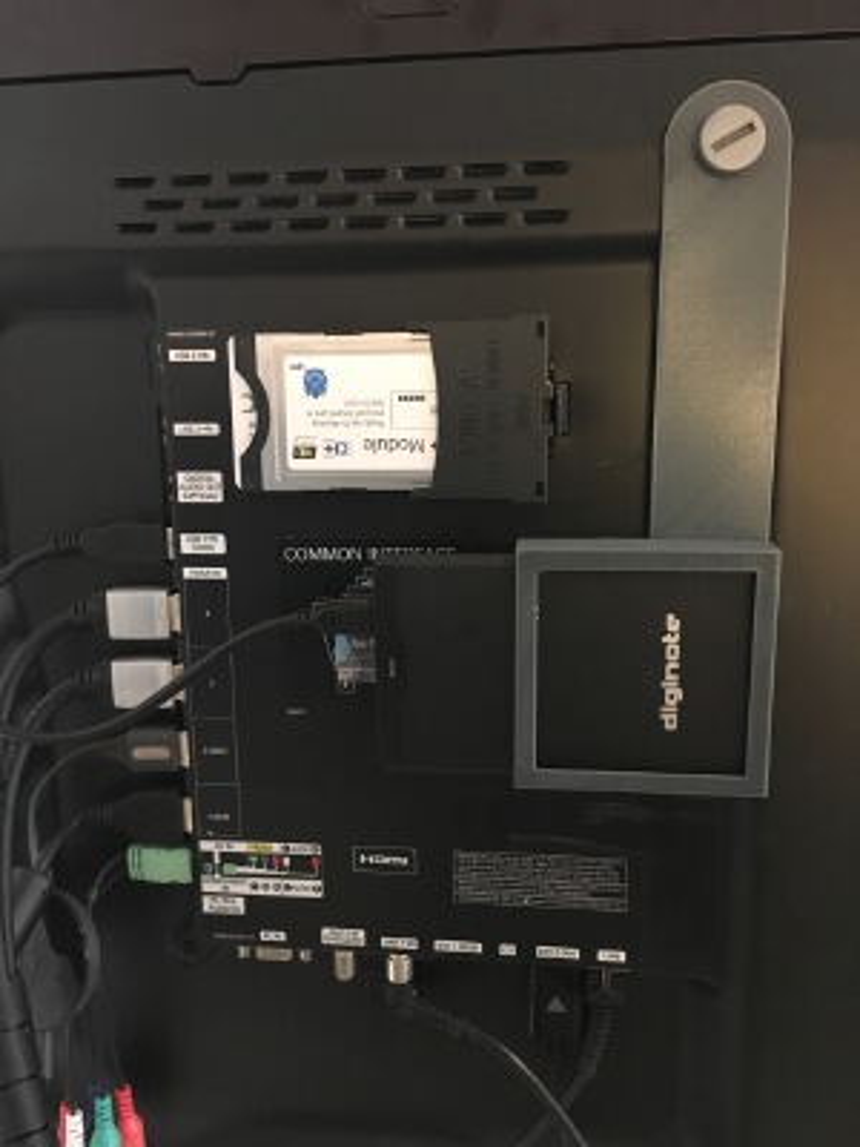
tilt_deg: -13.1
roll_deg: +1.8
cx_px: 430
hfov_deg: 48.2
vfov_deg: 61.7
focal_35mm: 29
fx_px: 961
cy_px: 574
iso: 400
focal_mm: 4.15
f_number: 2.2
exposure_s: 1/17
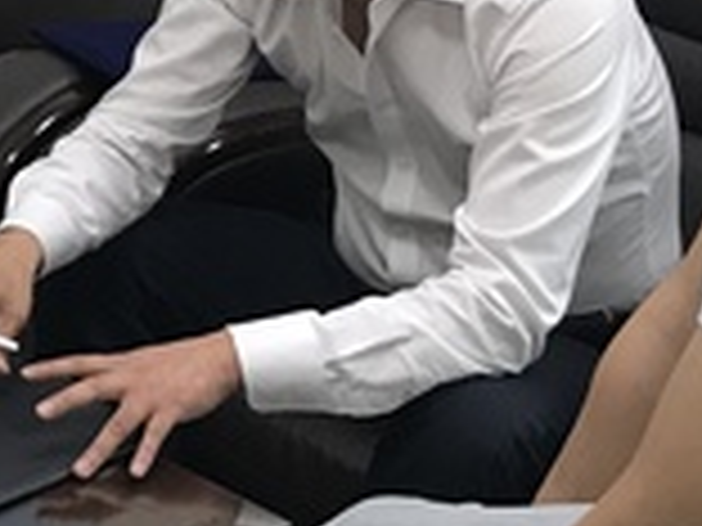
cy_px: -65
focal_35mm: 126
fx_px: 2555
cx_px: -279
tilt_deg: -13.6
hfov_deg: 14.8
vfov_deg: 11.6
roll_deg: +0.9
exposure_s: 1/30
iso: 25
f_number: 1.8
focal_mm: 3.99
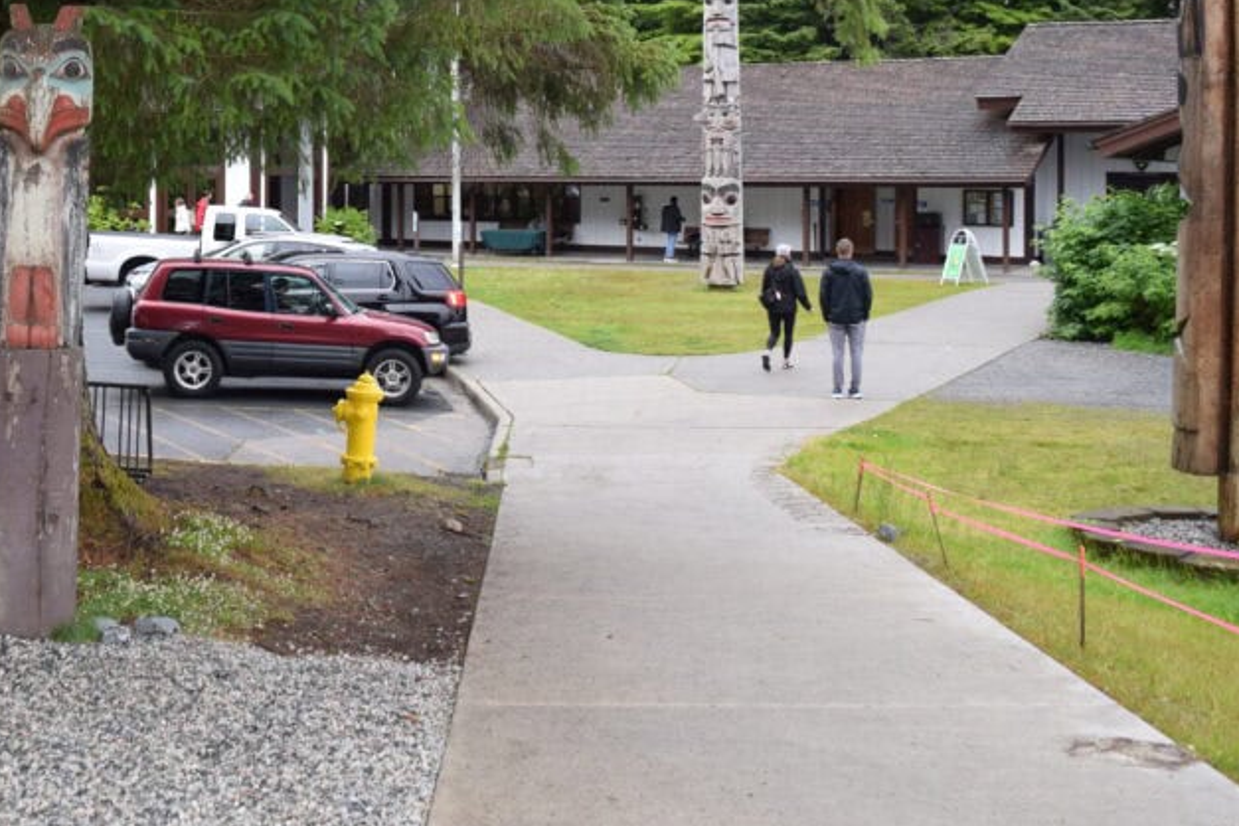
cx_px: 263
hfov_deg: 38.9
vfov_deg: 27.0
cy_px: 179
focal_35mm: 49
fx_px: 1686
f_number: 5.6
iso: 360
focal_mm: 20
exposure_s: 1/125
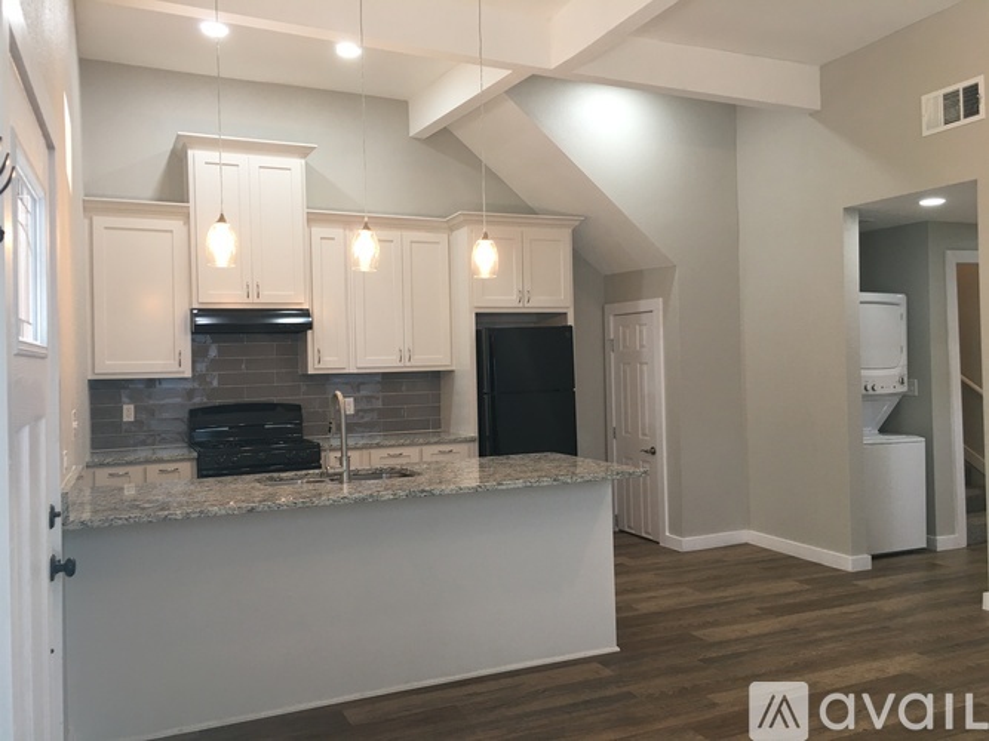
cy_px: 370
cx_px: 494
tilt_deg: +1.0
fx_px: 828
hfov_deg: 61.7
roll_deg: +1.0
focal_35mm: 29
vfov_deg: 48.2
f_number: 2.2
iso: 25
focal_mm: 4.15
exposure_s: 1/15
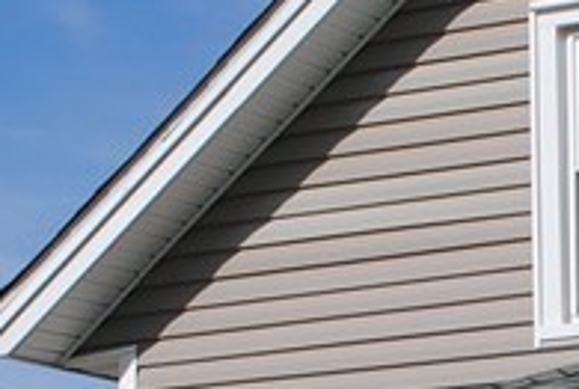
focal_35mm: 183
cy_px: 434
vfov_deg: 7.5
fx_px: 2950
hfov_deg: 11.1
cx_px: 549
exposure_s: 1/400
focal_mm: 22
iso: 100
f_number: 10
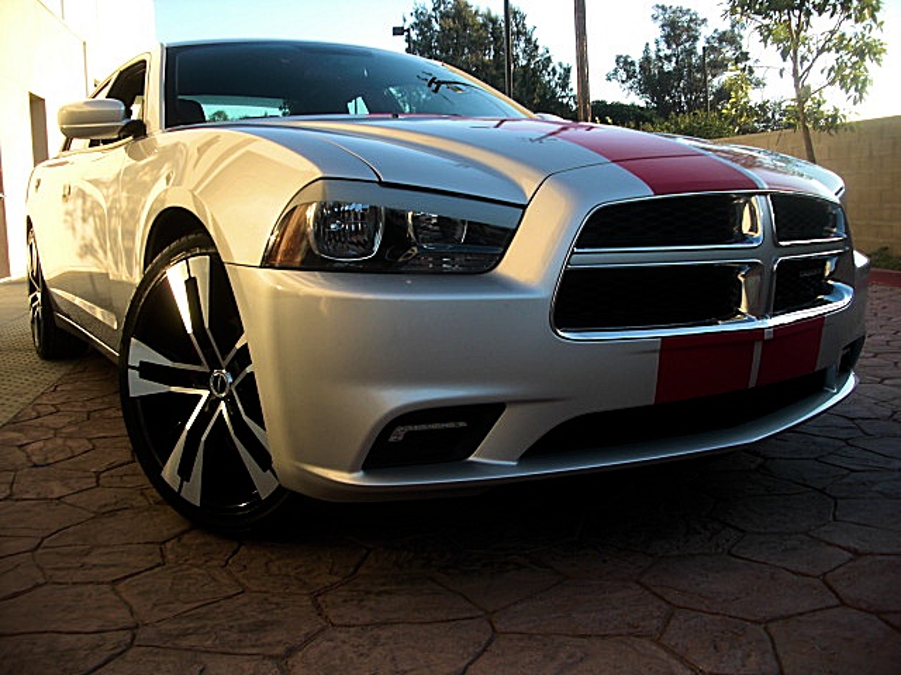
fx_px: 937
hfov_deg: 51.4
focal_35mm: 36
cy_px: 338
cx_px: 450
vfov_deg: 39.7
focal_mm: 6.3
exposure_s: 1/200
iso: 50
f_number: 2.8
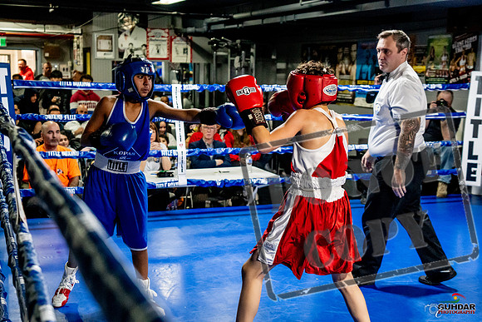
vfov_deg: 26.0
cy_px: 161
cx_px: 241
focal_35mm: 52
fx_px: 696
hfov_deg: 38.2
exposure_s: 1/800
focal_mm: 35
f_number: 2.8
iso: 5000
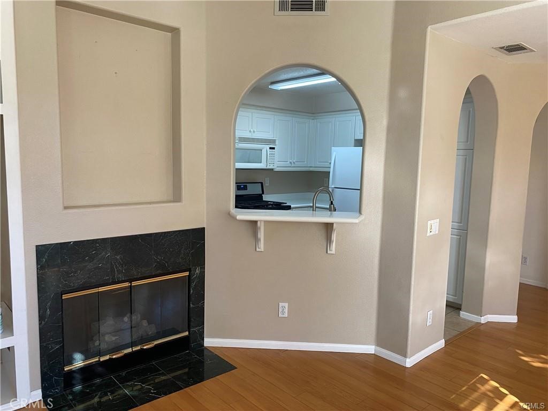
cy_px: 206
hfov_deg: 67.3
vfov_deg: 53.1
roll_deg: -1.3
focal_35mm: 26
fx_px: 412
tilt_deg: -5.5
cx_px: 274
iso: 100
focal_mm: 4.25
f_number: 1.8
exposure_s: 1/60
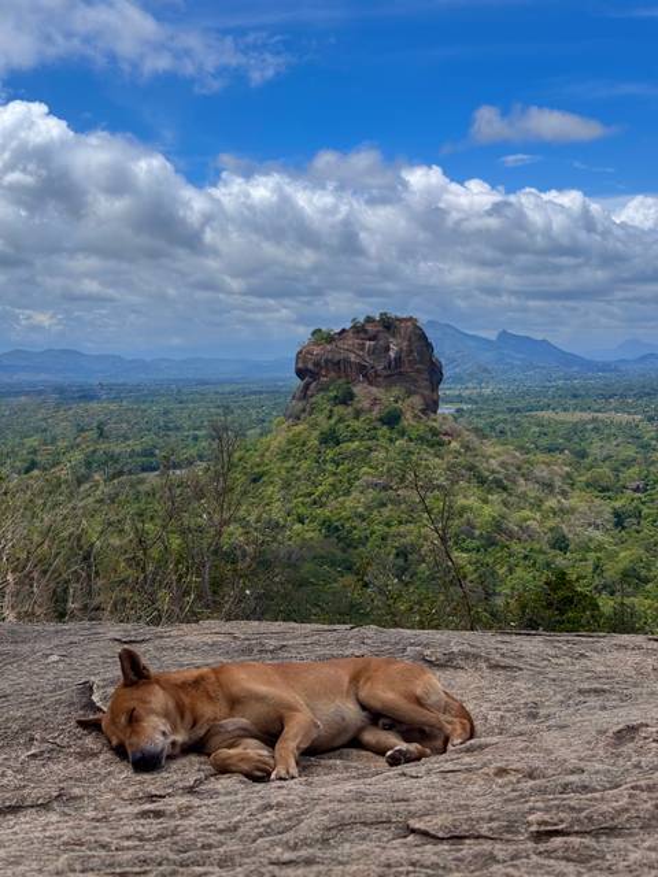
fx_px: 1217
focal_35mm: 48
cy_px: 438
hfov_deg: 30.3
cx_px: 329
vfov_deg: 39.7
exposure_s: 1/6410
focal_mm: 6.76
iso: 64
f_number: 1.78
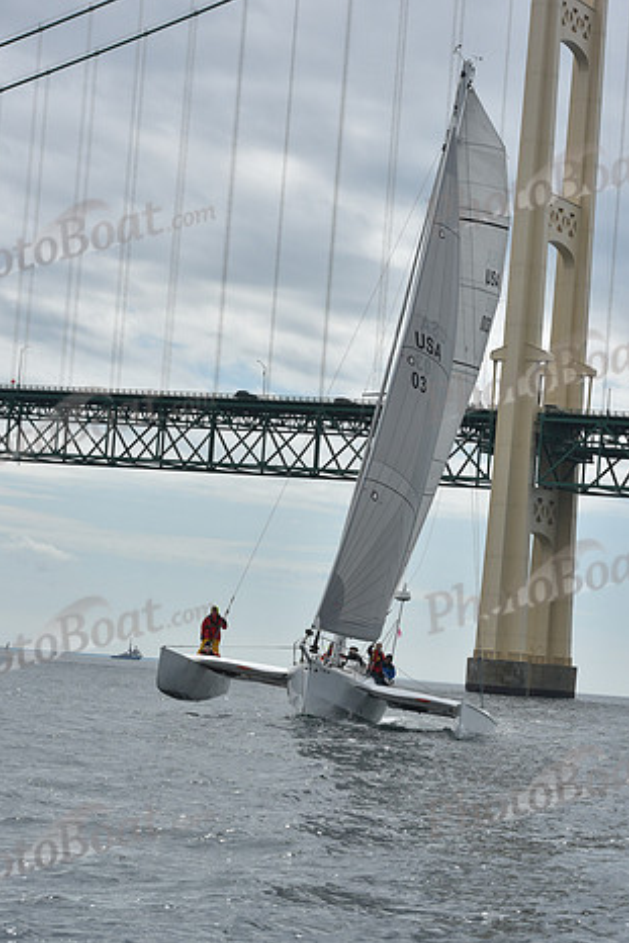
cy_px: 506
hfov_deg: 13.4
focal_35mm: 102
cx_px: 321
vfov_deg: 20.0
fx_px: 2671
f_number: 13
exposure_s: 1/800
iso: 250
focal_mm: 82
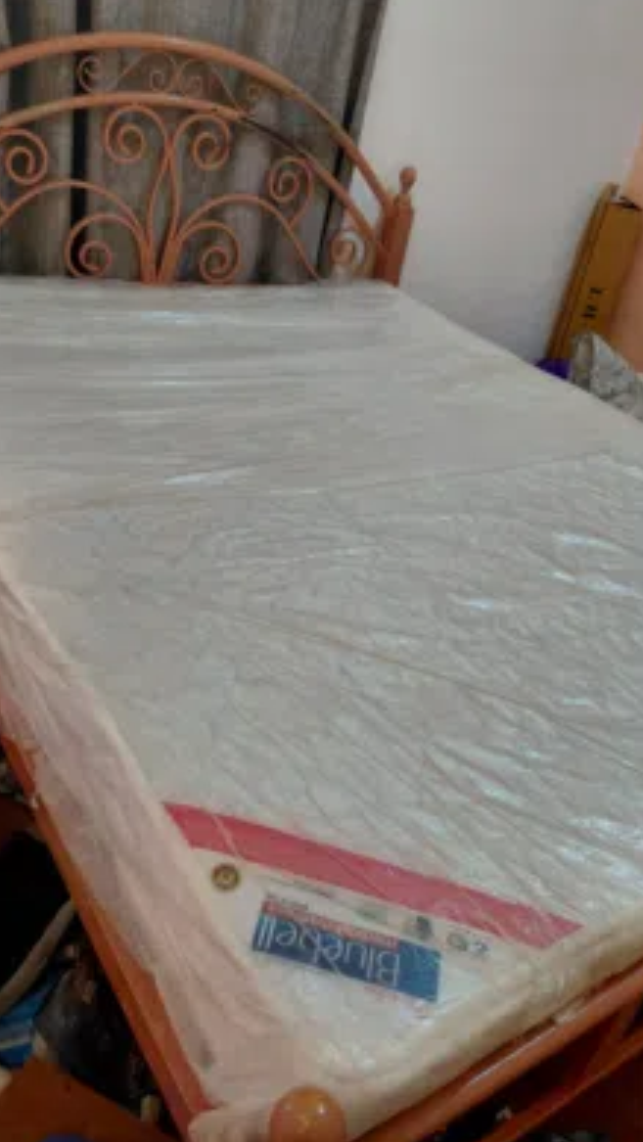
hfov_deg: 41.5
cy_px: 570
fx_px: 848
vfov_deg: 67.9
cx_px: 323
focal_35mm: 28
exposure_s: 1/50.1
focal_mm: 4.69
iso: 320
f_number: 1.8
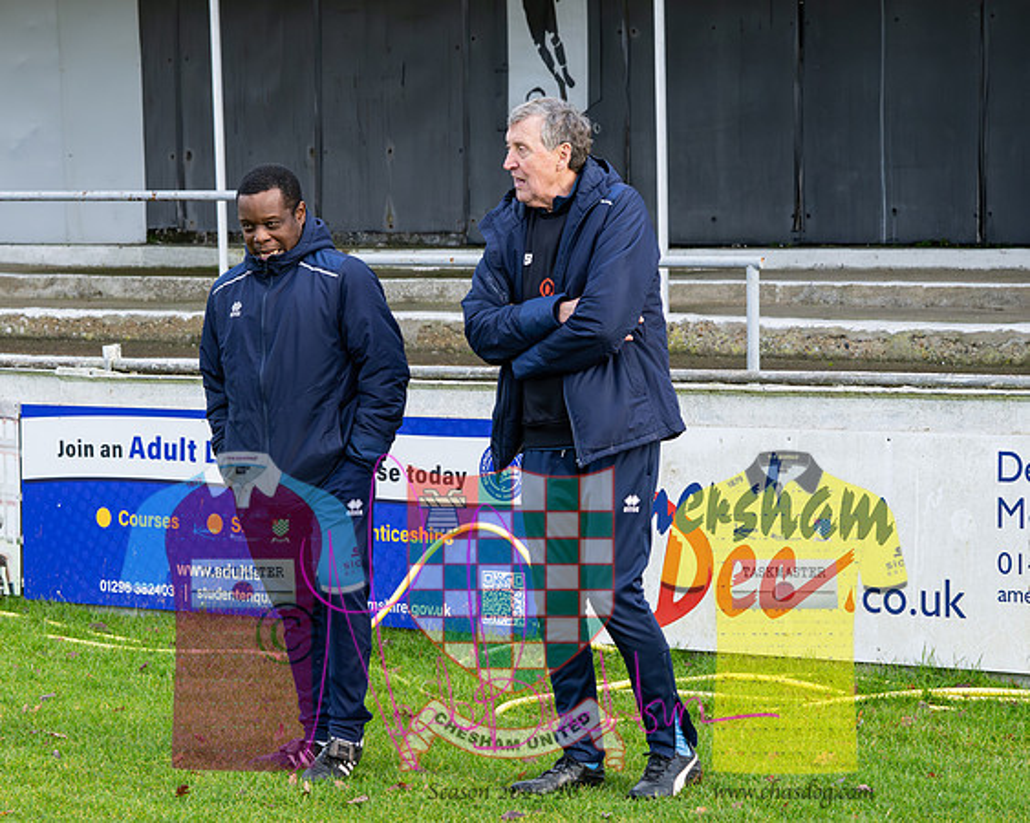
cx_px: 501
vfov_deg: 12.5
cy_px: 361
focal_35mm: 124
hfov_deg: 15.6
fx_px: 3766
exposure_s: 1/1250
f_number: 4.5
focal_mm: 62
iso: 1000
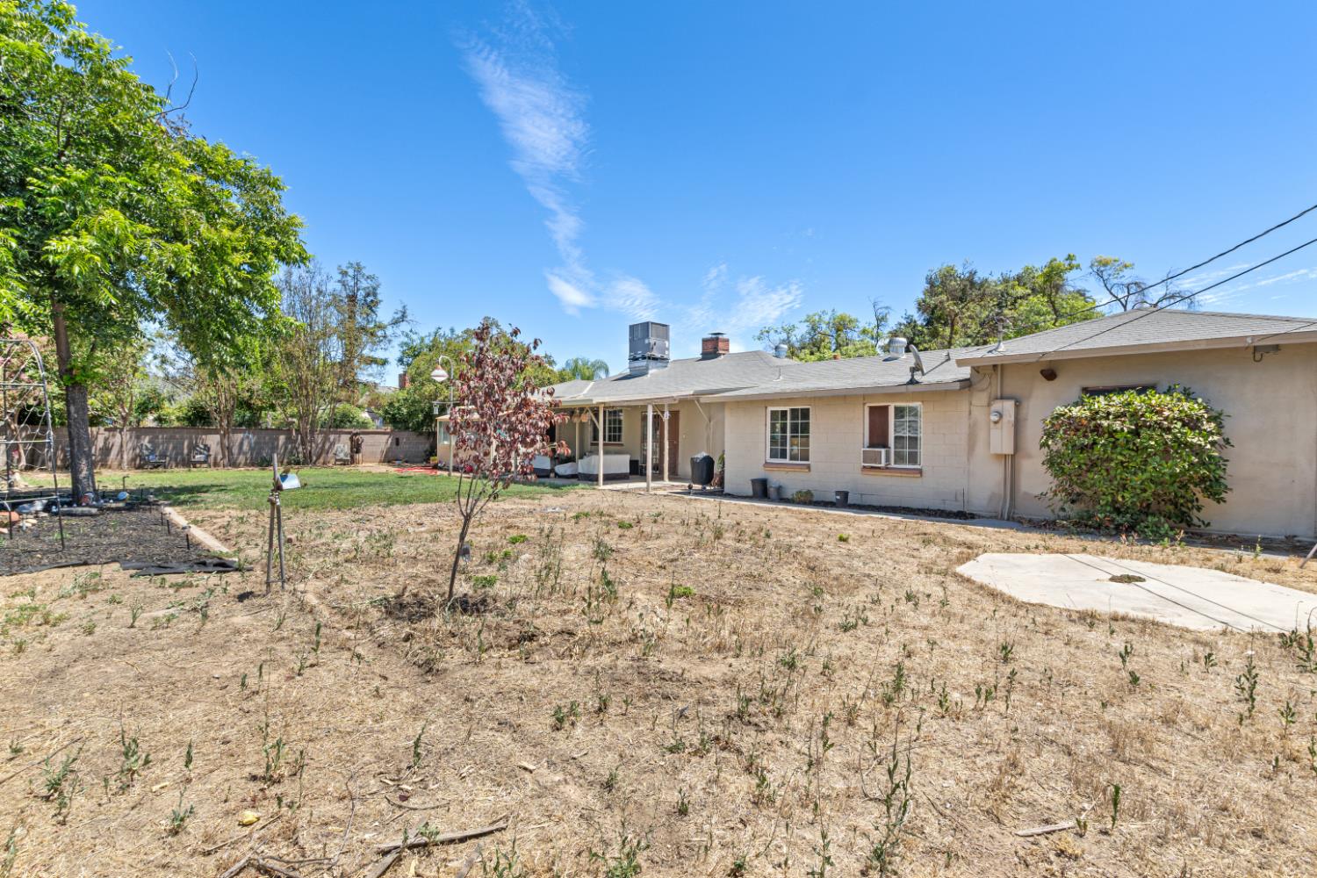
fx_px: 604
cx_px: 658
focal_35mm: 16
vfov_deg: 72.1
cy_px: 439
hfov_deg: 95.0
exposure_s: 1/60
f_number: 8
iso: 100
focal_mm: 11
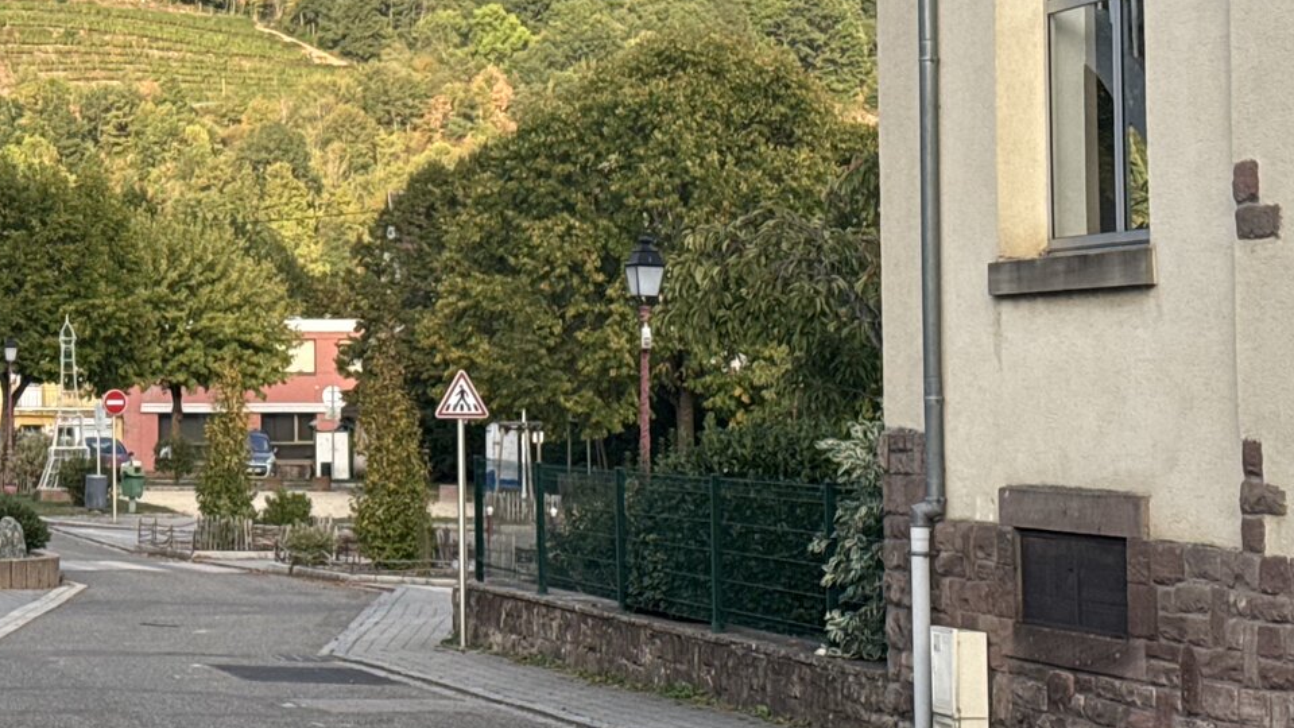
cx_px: 32
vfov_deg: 11.1
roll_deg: +0.1
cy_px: 178
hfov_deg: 19.1
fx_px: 3740
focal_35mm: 109
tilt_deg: +3.2
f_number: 1.78
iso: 64
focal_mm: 6.76
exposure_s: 1/1185
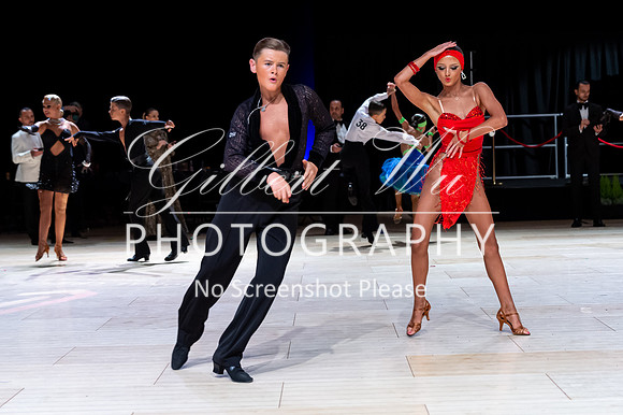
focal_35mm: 69
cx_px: 311
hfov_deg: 29.2
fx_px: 1195
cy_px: 206
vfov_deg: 19.7
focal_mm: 60
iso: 3200
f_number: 3.2
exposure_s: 1/400
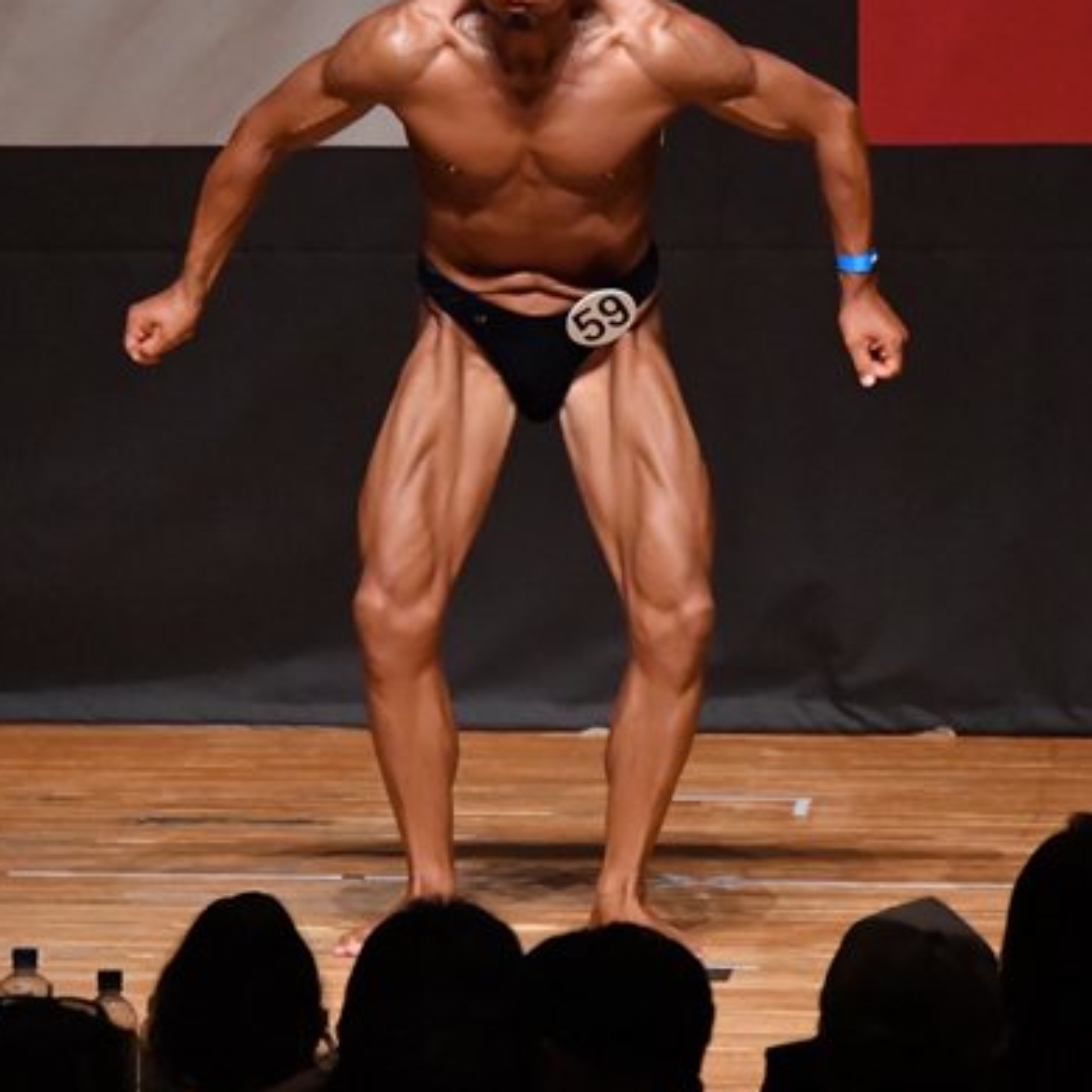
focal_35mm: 456
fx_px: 16275
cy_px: 403
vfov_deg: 3.8
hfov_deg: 3.8
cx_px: 486
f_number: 5.6
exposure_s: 1/400
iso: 8000
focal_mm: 180
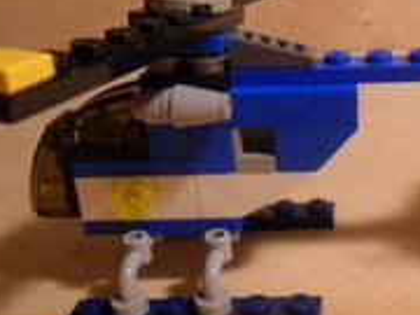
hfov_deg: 34.3
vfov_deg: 27.0
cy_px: 135
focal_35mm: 54
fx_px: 655
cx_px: 345
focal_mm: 4.9
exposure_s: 1/15
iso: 200
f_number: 3.5
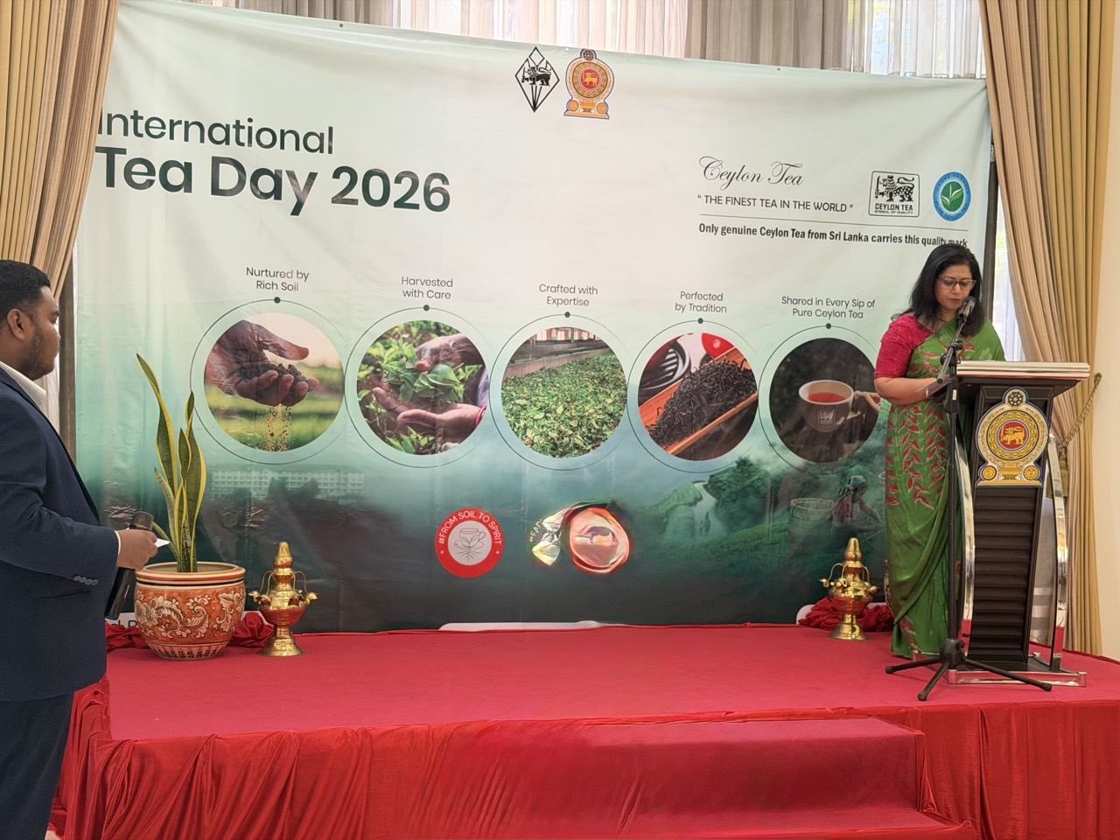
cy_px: 420
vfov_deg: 30.3
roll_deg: -1.1
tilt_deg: +0.4
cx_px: 560
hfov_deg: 39.7
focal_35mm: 48
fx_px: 1553
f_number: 1.78
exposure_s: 1/33
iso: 200
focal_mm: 6.76
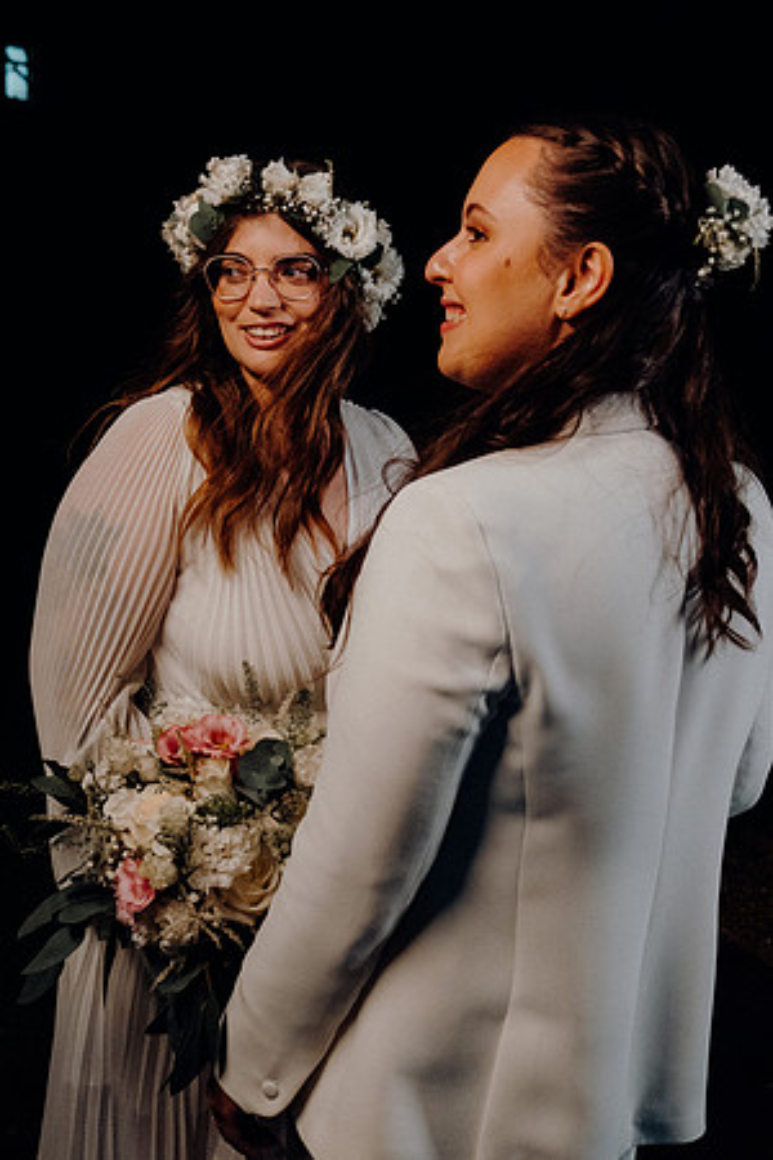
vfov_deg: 51.9
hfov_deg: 35.9
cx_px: 386
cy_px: 580
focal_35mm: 37
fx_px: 1192
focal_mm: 25
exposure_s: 1/160
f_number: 3.5
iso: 3200
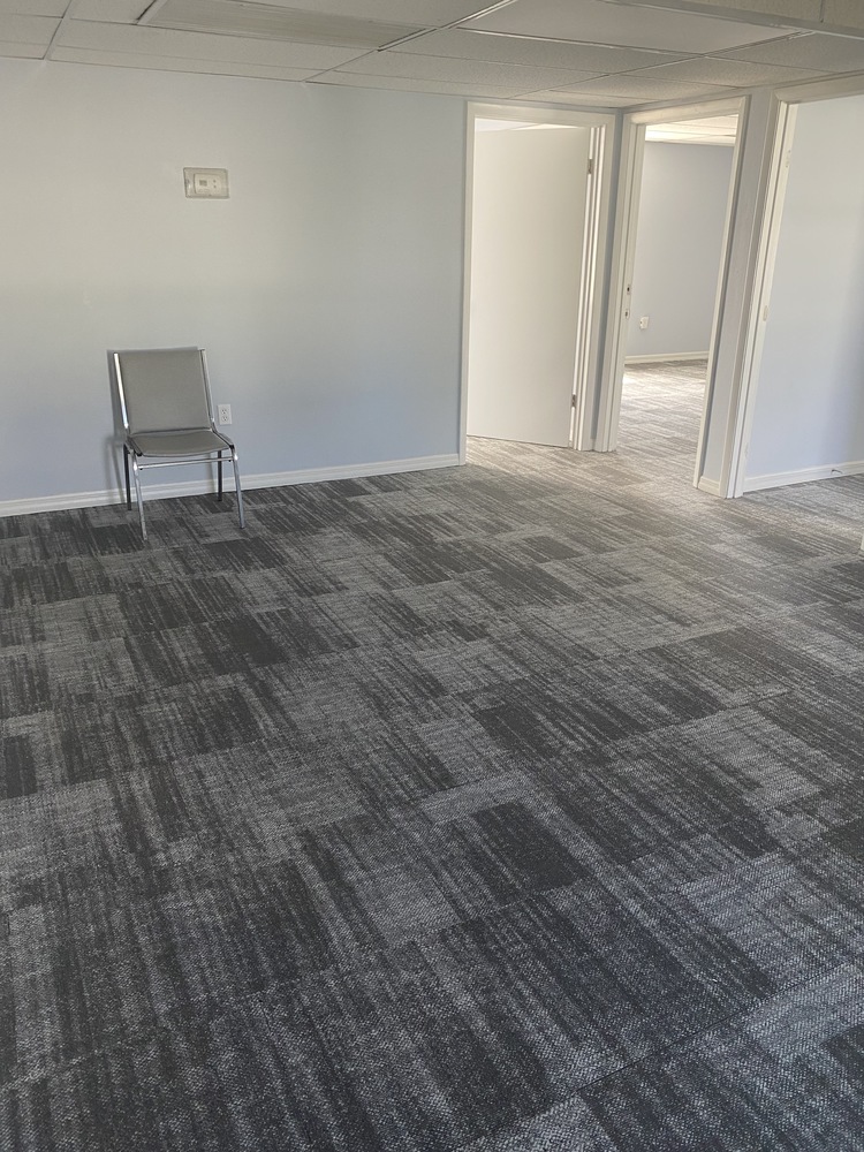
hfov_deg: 53.1
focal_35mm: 26
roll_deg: -0.9
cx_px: 432
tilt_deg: -20.1
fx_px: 865
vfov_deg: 67.3
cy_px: 576
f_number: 1.8
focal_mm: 4.25
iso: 125
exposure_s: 1/84
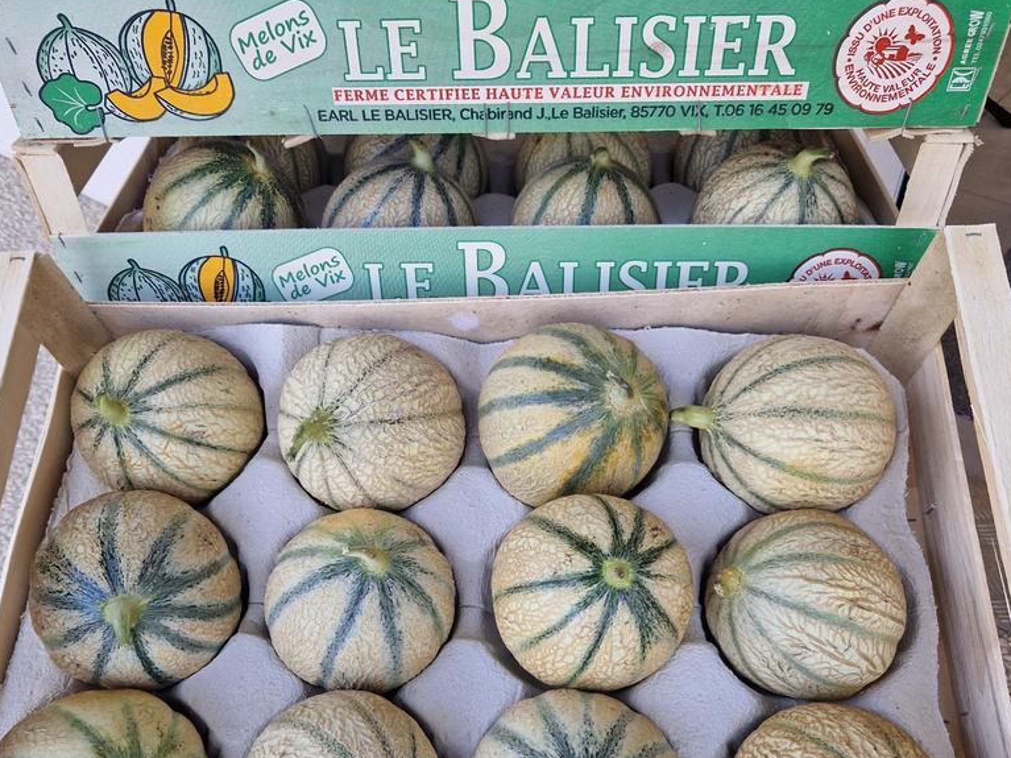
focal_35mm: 24
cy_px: 378
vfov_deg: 56.8
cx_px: 501
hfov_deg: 71.6
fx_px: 701
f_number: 1.8
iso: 50
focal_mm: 5.4
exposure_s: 1/180
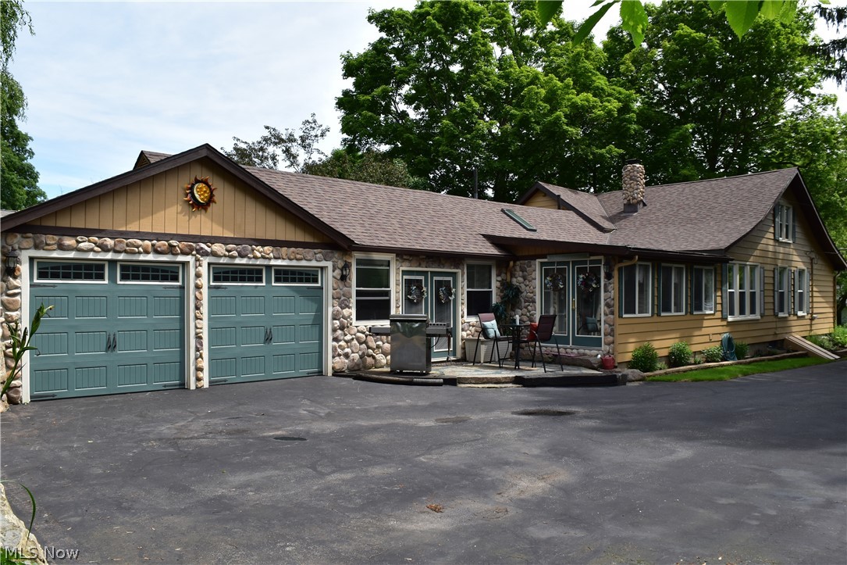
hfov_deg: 67.4
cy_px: 282
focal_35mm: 27
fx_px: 635
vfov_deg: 47.9
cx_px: 424
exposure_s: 1/320
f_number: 11
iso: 400
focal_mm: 18
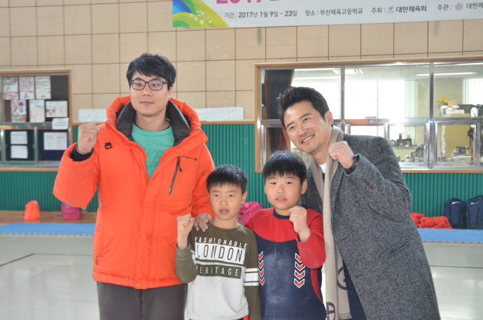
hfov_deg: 37.9
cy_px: 160
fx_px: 703
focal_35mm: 52
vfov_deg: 25.6
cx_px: 242
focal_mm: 35
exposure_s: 1/60
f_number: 5
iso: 1000
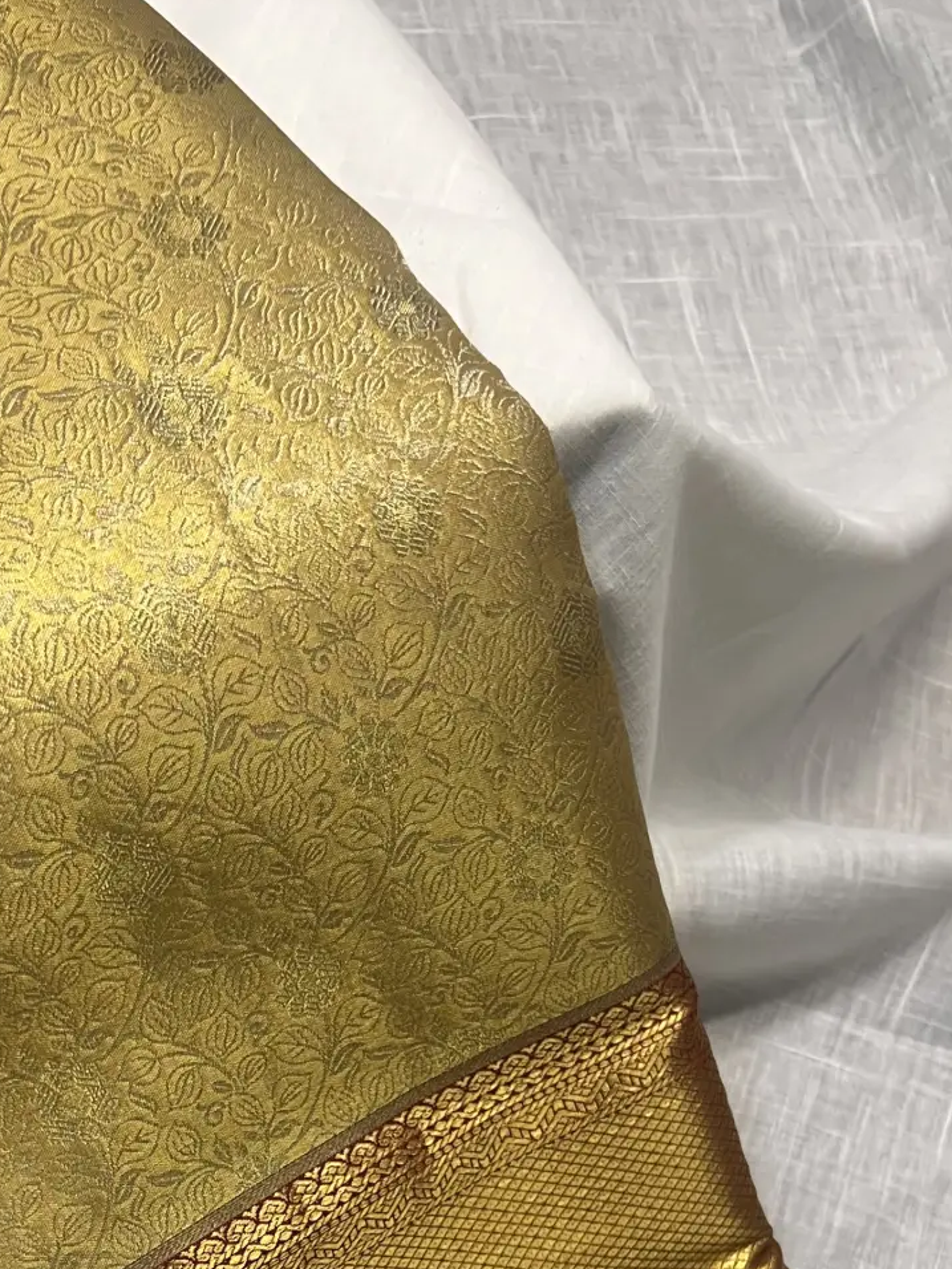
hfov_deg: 24.8
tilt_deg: -67.4
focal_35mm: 58
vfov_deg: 30.2
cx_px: 193
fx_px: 2127
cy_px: 1356
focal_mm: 5.7
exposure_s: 1/50
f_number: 1.5
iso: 64
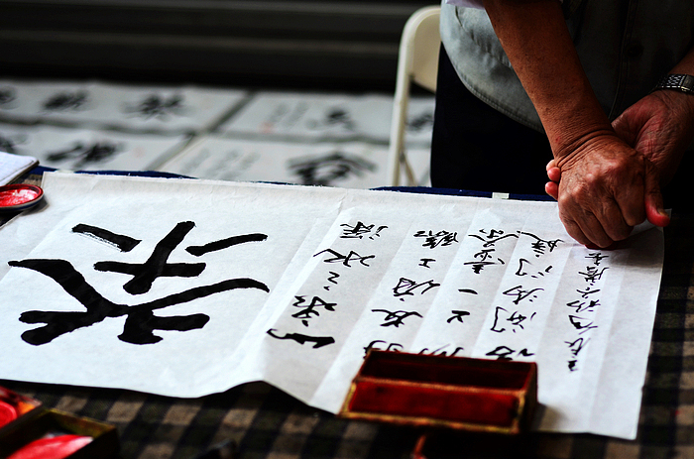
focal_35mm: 75
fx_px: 1442
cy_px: 230
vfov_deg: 18.1
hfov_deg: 27.1
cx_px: 347
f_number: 2.2
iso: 125
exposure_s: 1/160
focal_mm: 50
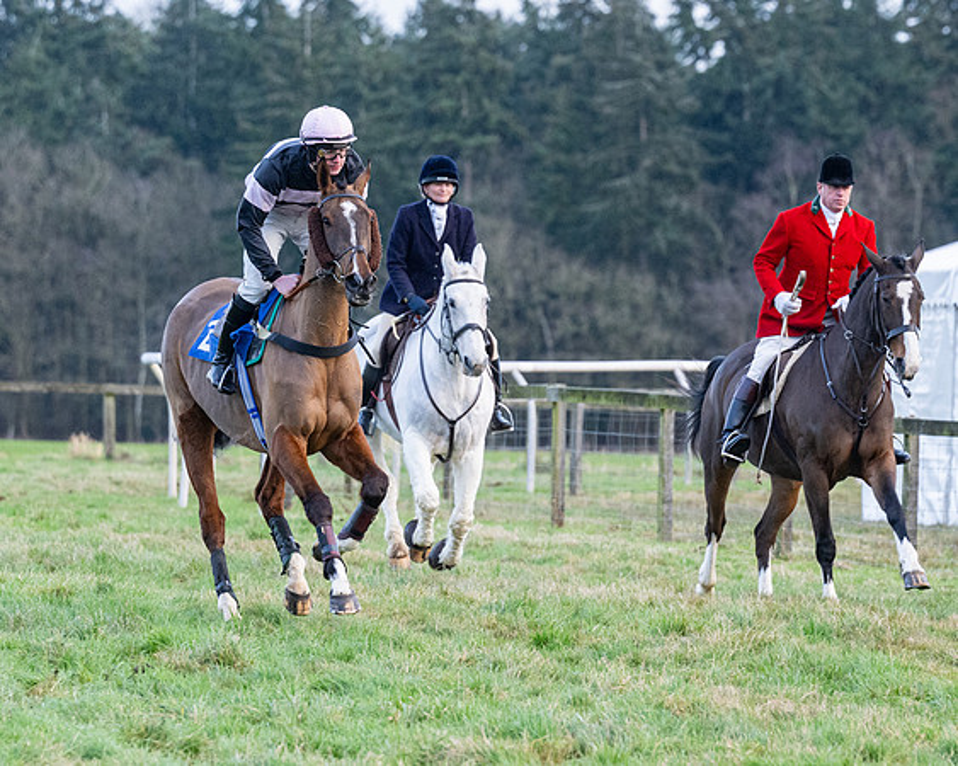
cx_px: 382
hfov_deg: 6.9
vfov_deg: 5.6
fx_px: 7896
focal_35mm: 279
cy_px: 384
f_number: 4
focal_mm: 150
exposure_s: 1/500
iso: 1250
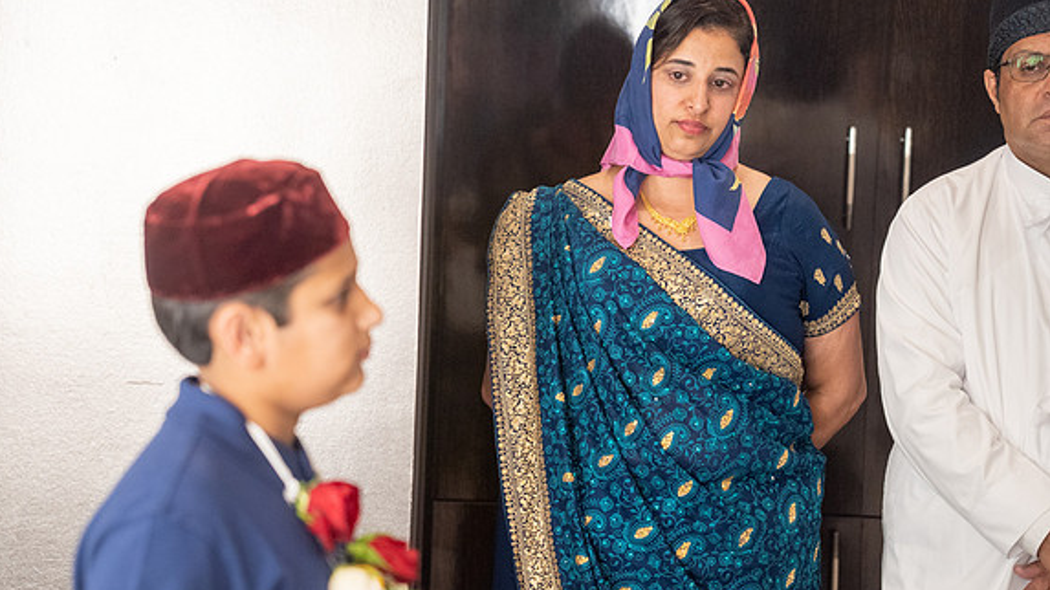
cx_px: 520
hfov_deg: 20.2
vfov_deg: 11.4
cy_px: 292
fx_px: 2951
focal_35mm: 106
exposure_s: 1/200
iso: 2500
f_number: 4
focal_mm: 100
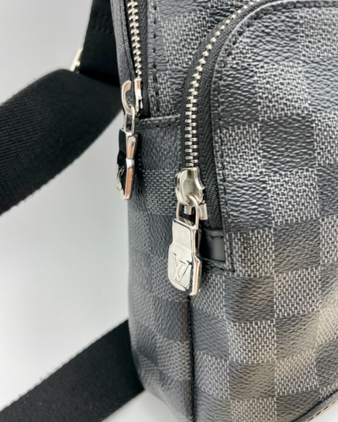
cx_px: 171
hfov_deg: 51.5
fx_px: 350
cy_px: 215
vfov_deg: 62.2
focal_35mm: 28
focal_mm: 4.2
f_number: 1.6
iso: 80
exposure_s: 1/121
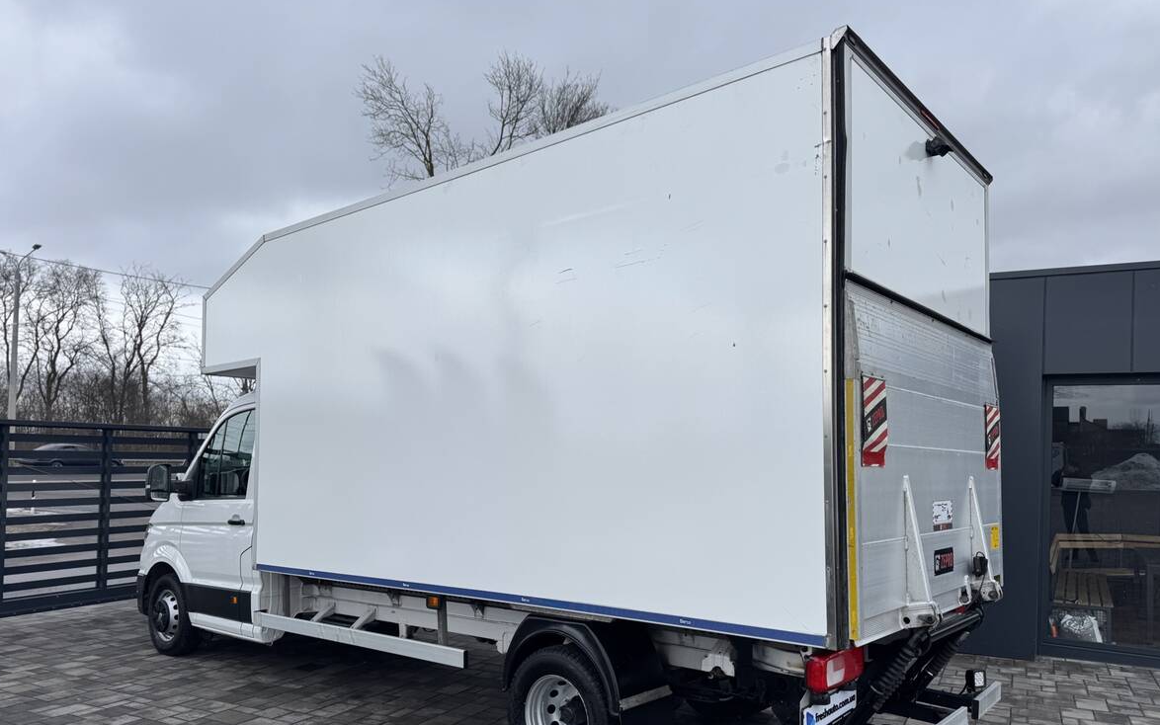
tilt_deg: -0.3
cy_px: 435
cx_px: 577
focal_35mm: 26
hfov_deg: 70.4
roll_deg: -2.1
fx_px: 822
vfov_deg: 47.3
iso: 80
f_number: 1.78
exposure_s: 1/1261
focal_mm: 6.76
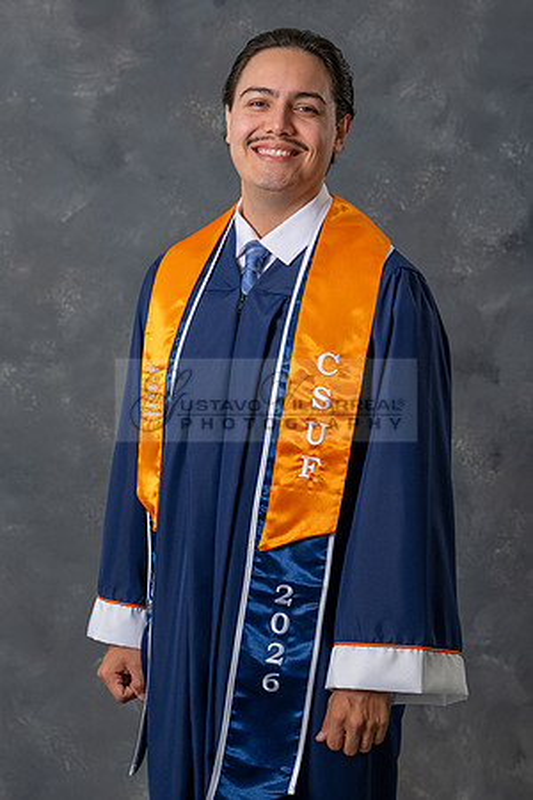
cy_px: 385
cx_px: 297
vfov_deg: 22.3
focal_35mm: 91
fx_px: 2030
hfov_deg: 15.0
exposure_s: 1/200
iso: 200
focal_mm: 53
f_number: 3.5
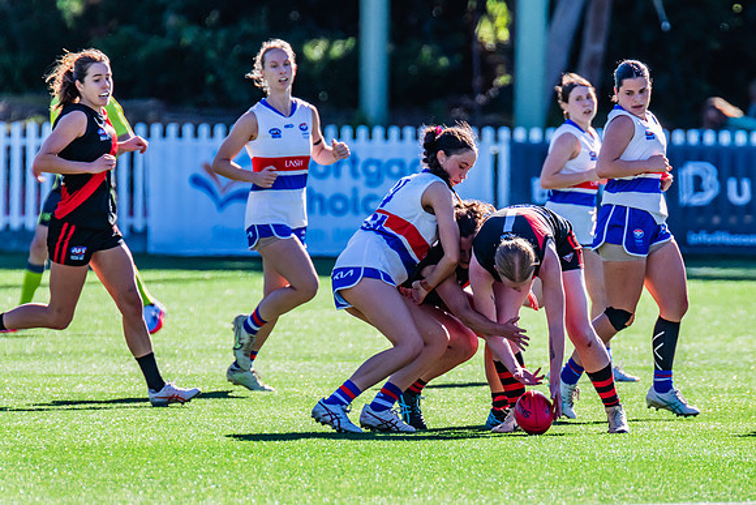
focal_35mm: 724
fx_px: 15199
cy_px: 285
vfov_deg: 1.9
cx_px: 448
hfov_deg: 2.8
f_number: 8
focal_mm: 600
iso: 800
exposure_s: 1/1250
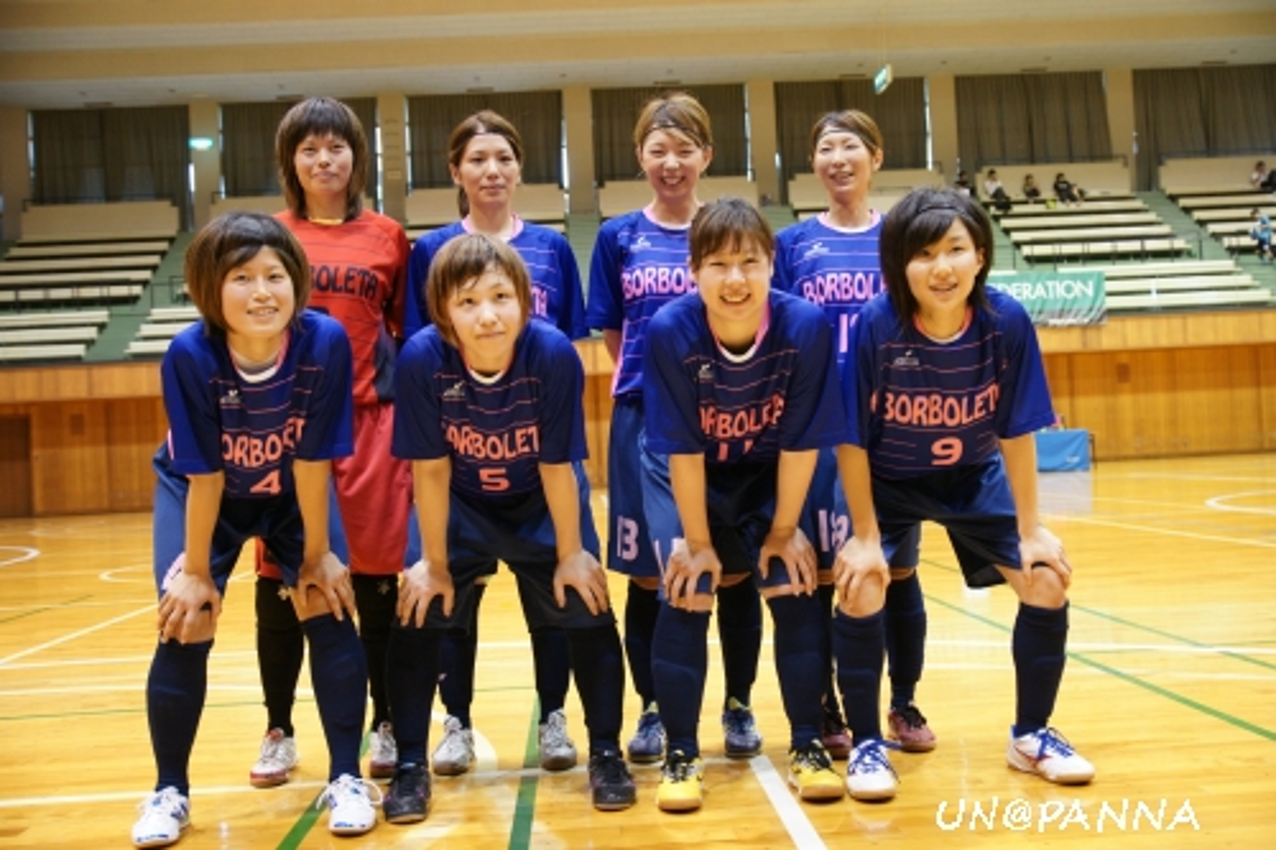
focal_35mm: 39
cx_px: 638
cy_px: 425
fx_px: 1382
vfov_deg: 34.2
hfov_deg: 49.6
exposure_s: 1/30
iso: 800
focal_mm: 26
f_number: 2.8
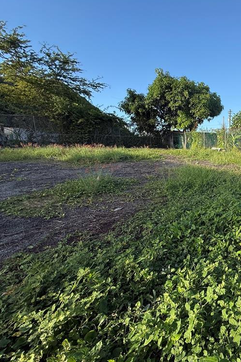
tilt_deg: -9.7
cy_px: 181
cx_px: 232
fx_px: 201
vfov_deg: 84.0
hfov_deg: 51.6
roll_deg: -0.2
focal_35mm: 20
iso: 50
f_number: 2.2
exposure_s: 1/686
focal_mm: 2.22
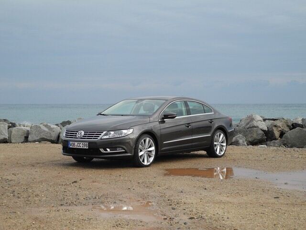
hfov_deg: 28.6
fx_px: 601
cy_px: 115
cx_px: 153
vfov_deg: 21.6
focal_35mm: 68
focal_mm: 14.5
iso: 100
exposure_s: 1/420
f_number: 4
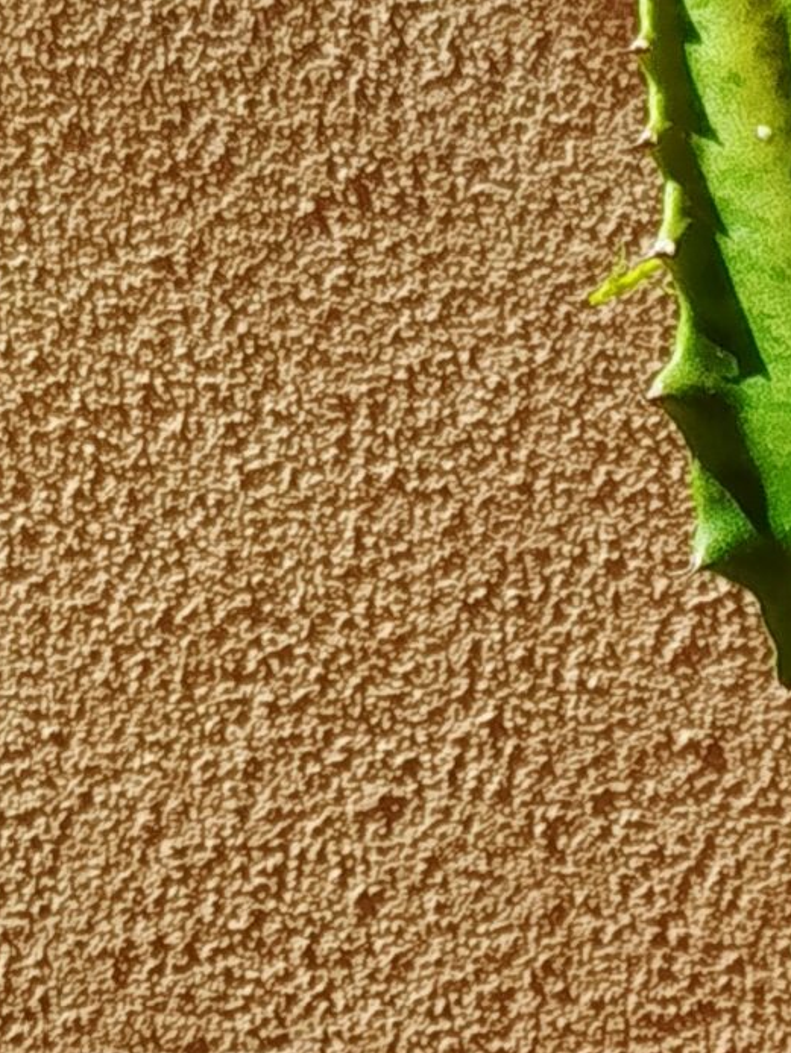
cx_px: 735
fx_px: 5389
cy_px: 1674
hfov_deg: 8.4
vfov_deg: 10.7
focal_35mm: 177
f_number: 1.7
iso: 50
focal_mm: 5.31
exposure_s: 1/890
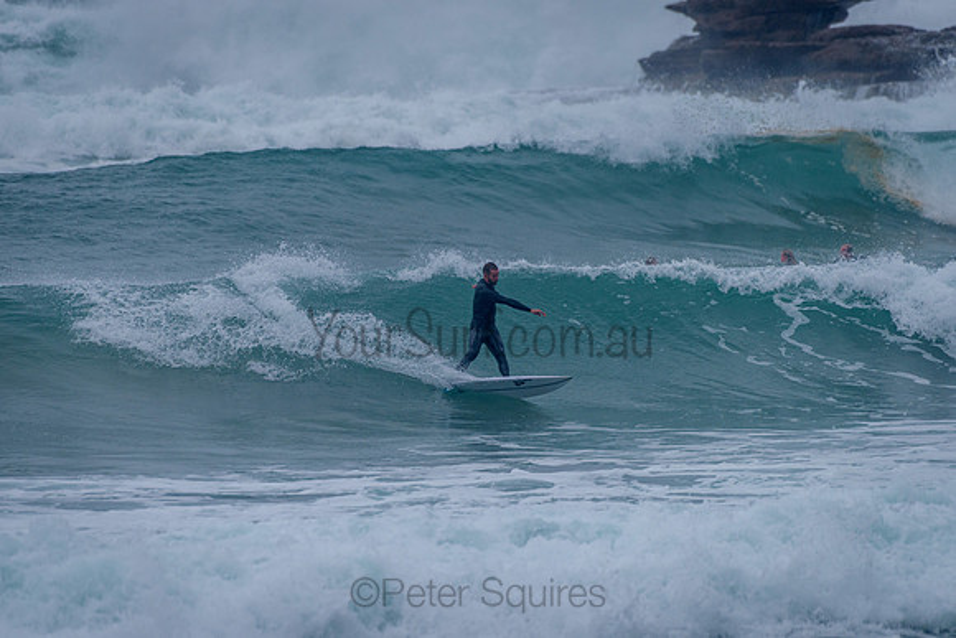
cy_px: 319
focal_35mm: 613
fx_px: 16269
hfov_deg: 3.4
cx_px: 478
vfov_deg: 2.2
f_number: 5.6
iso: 360
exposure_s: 1/2000
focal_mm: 500
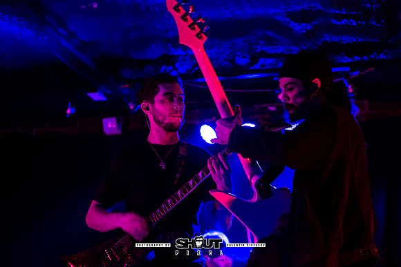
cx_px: 246
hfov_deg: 32.2
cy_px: 163
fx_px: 692
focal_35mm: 62
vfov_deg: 21.8
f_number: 2
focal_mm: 50
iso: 400
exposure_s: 1/100
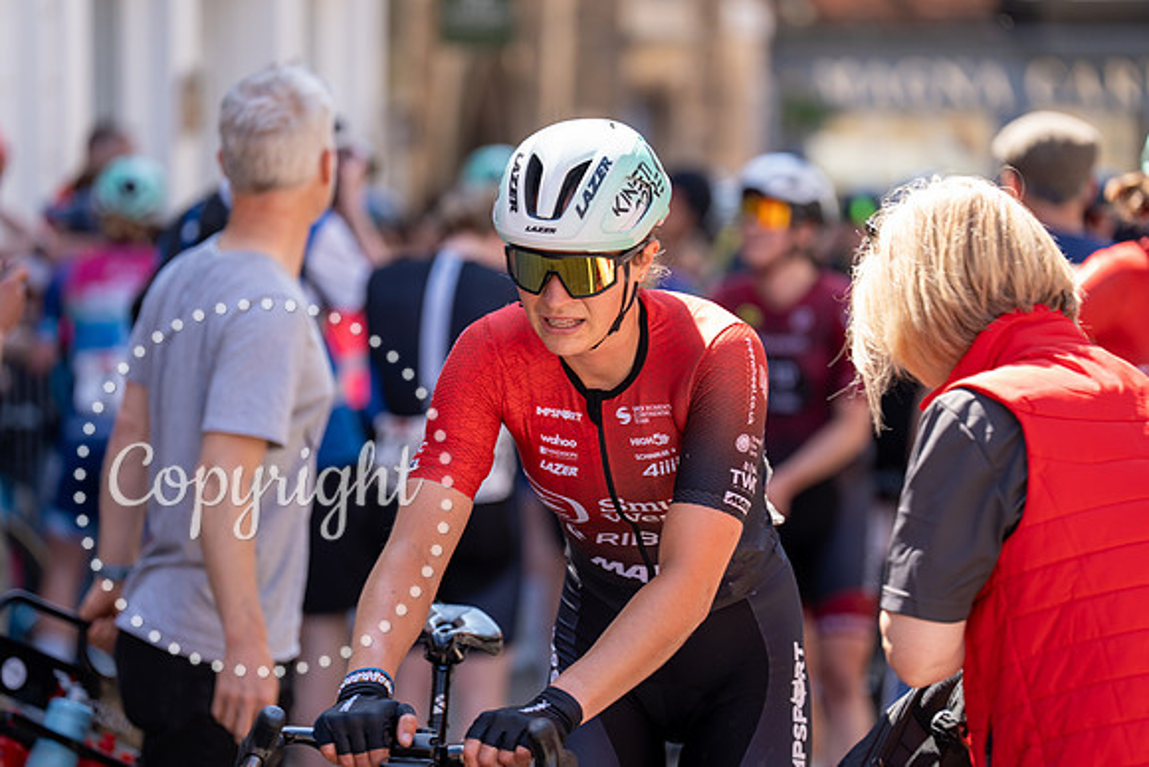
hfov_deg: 13.5
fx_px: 4852
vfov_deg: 9.0
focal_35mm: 152
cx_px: 574
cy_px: 384
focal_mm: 152
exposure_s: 1/250
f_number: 2.8
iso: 100
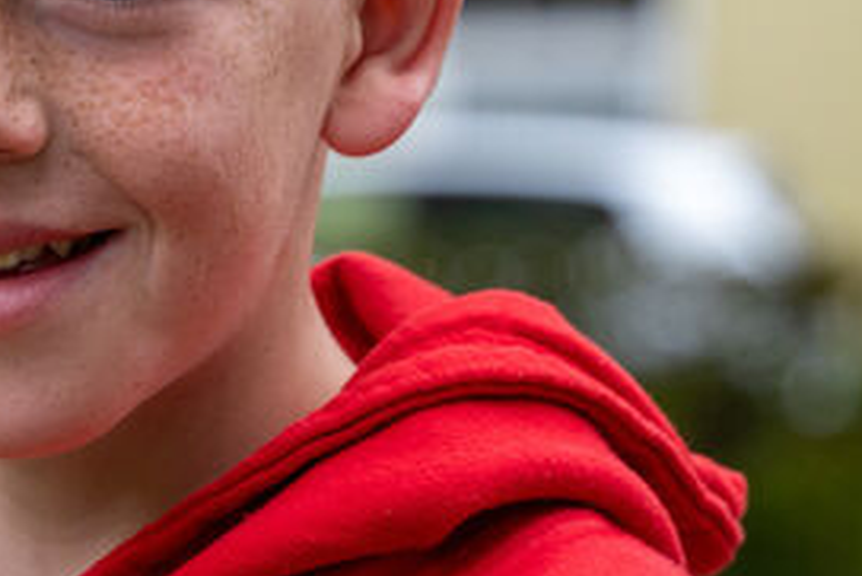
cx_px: -92
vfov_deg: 5.4
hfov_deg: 8.0
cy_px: 356
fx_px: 6090
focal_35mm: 254
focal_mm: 57.5
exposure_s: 1/160
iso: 125
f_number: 2.8
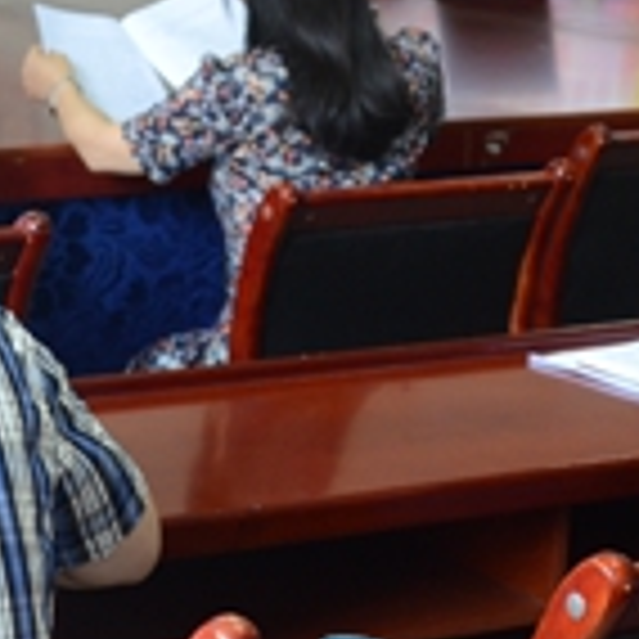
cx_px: -14
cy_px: 214
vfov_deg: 13.9
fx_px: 2611
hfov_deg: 13.7
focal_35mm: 125
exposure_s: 1/60
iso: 1000
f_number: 4
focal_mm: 28
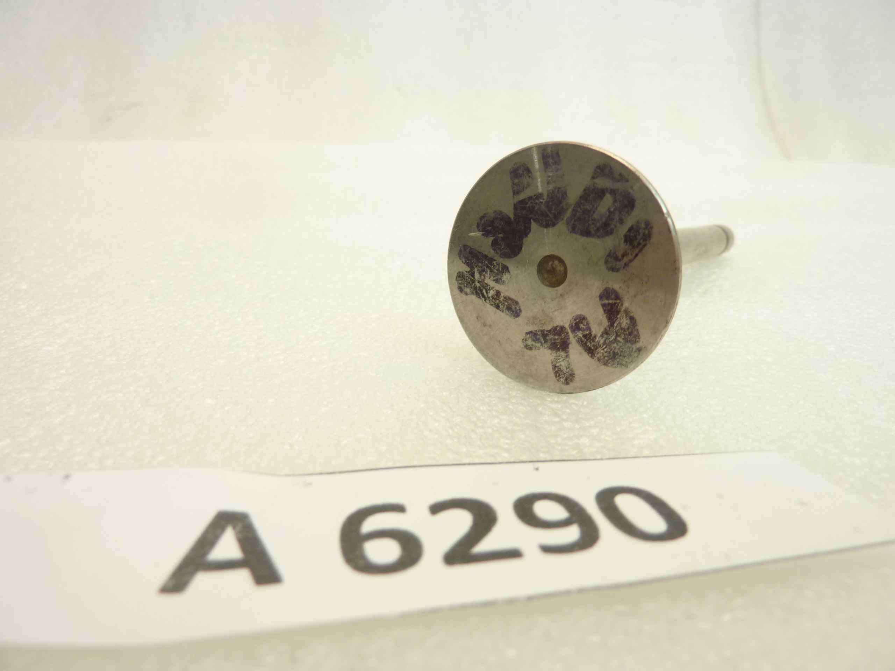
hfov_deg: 69.4
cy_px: 336
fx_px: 646
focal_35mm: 25
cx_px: 448
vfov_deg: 54.9
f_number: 3.3
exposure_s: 1/20
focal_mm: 4.1
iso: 80
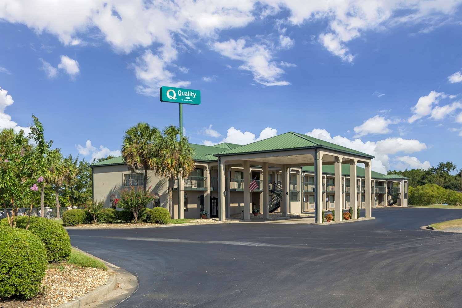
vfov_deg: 43.7
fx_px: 385
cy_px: 154
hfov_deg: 61.9
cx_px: 231
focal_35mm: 30
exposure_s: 1/500
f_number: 10
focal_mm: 30
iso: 200
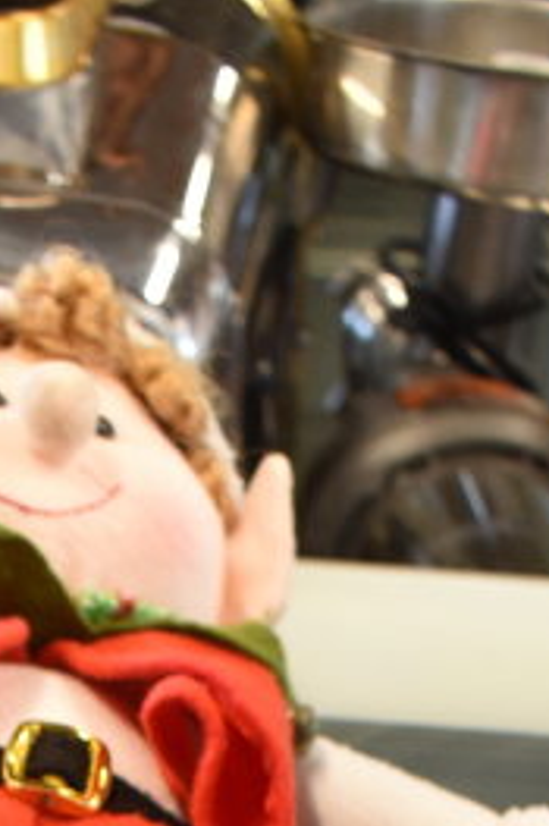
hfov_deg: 14.3
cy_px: 1333
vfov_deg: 18.5
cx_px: -3
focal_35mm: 94
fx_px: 2153
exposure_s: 1/30
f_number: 3.5
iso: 560
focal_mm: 18
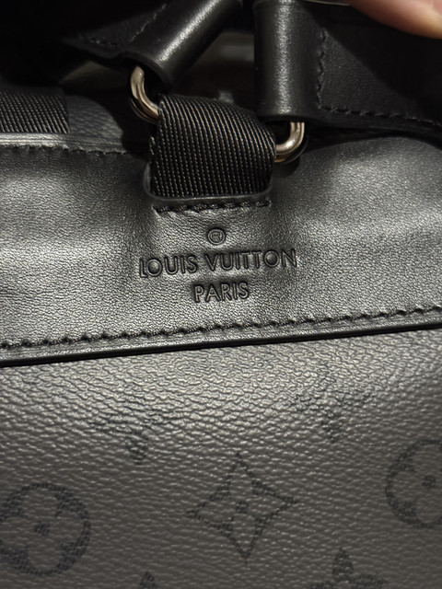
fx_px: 817
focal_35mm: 48
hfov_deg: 30.3
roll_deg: +0.5
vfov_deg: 39.7
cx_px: 221
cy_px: 294
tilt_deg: -10.8
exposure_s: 1/20
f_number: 1.78
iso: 800
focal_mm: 6.76
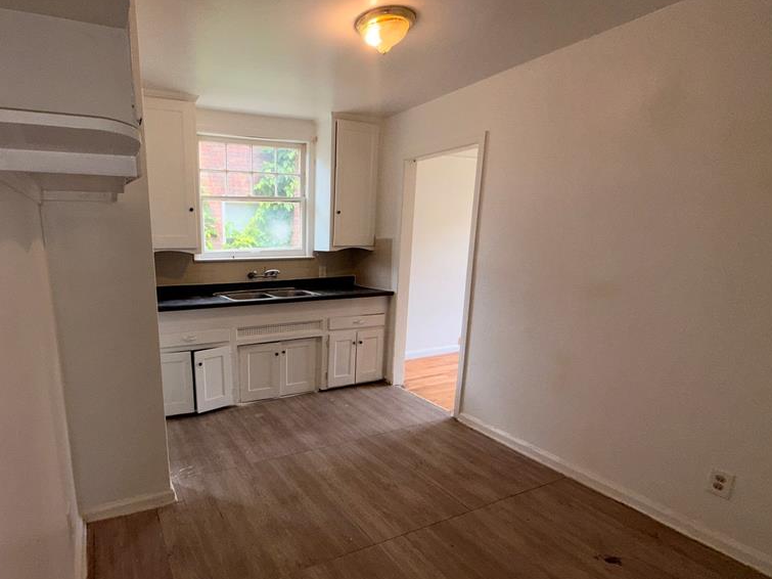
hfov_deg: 82.7
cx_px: 278
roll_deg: +0.4
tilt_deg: -11.9
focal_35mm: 19
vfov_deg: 68.3
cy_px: 332
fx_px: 424
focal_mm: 2.22
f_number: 2.2
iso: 40
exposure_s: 1/122
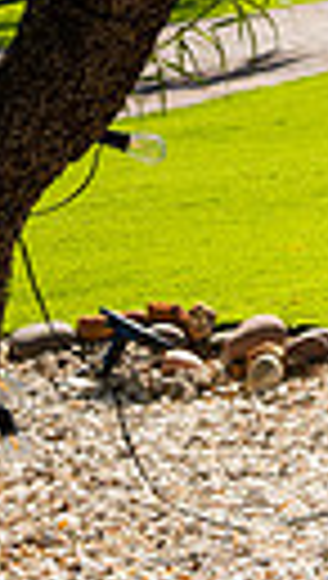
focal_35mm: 158
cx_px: 1211
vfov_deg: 13.0
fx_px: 2432
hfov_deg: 6.5
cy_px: 797
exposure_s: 1/160
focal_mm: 29
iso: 64
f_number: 6.3
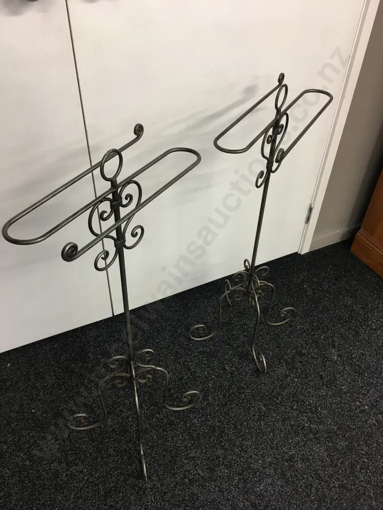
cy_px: 255
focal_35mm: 29
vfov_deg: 61.7
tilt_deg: -42.0
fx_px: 428
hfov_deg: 48.2
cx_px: 192
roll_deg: -3.7
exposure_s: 1/17
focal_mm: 4.15
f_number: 2.2
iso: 50
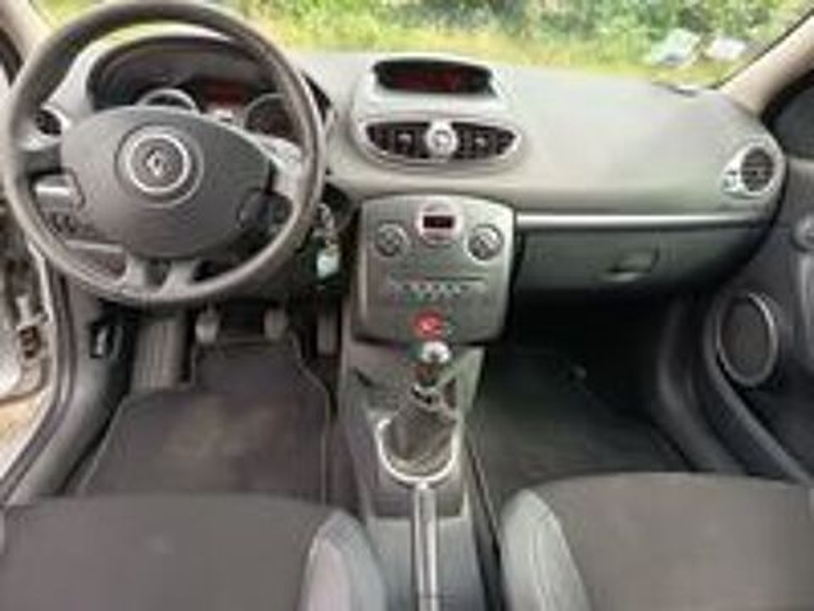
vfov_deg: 56.8
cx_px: 407
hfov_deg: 71.6
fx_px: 564
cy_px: 306
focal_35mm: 24
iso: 182
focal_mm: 5.27
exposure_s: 1/100
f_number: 1.7
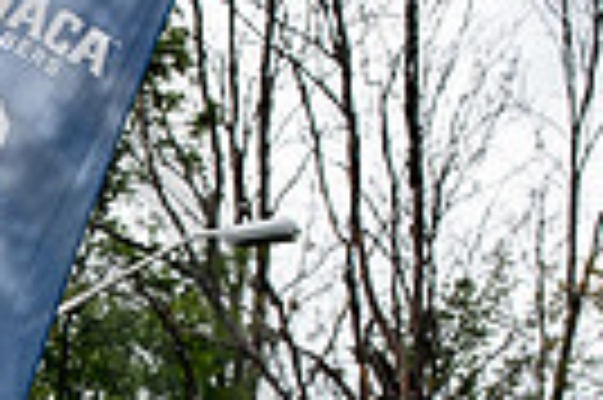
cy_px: 591
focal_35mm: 307
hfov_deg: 6.6
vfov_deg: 4.4
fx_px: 5136
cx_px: -481
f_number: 5.6
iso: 320
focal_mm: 70
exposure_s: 1/500
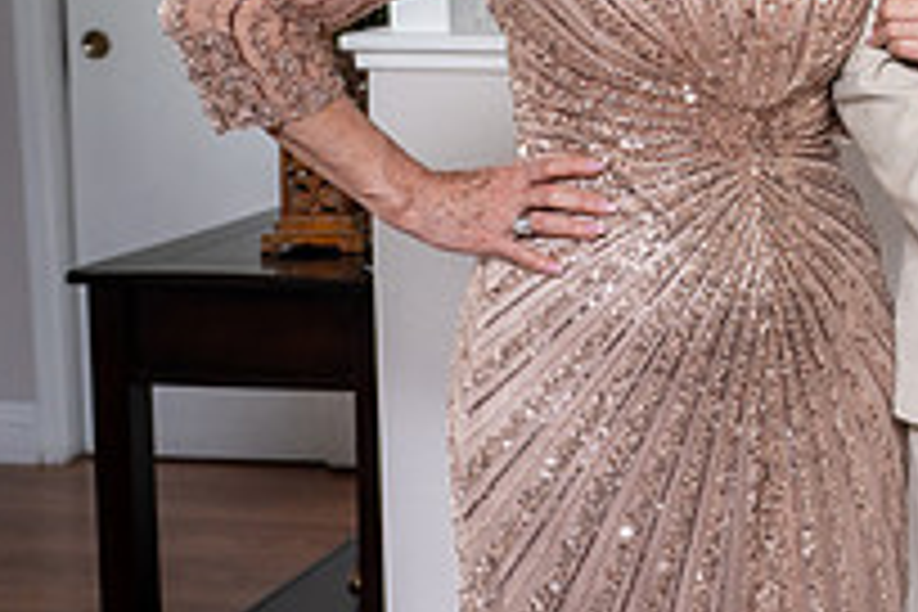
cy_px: 9
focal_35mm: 77
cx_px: 1278
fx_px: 1963
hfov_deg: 22.7
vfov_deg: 17.3
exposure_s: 1/100
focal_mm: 26
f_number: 3.2
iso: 1000
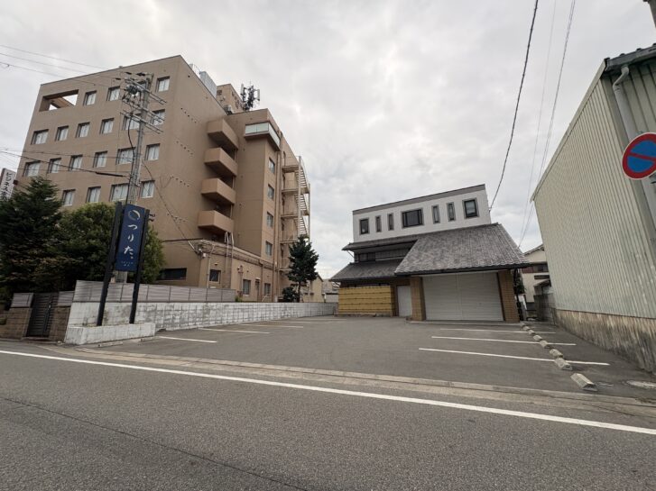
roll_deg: +0.8
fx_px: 265
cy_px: 246
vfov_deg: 85.7
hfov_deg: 102.1
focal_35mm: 14
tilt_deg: +13.2
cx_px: 328
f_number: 2.2
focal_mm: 2.22
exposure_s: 1/108
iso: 40
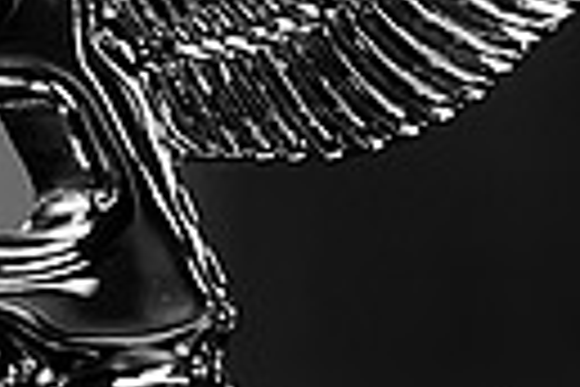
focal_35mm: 541
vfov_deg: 2.5
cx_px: -153
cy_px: 358
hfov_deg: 3.8
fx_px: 8715
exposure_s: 1/100
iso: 1600
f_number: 5.6
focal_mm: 120
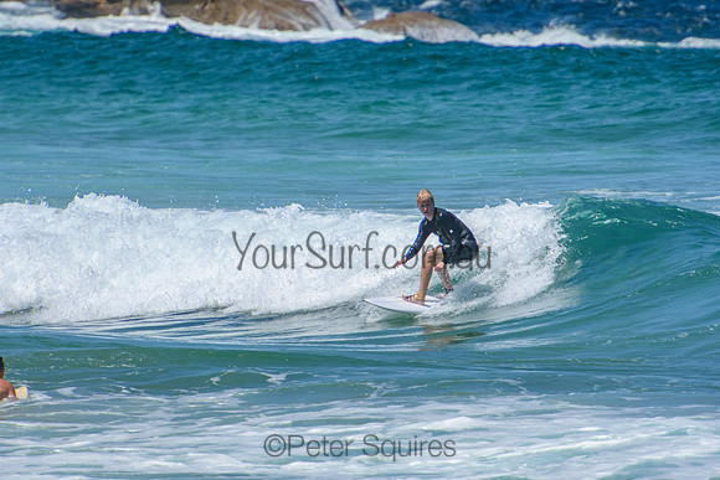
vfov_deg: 2.3
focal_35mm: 600
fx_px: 12002
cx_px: 360
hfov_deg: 3.4
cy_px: 240
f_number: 5.6
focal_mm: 400
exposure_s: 1/2000
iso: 250
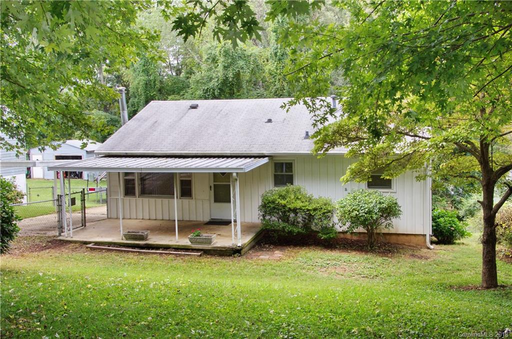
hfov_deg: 53.3
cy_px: 170
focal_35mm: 36
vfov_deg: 36.7
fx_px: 511
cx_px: 256
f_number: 14
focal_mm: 24
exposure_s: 1/80
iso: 400
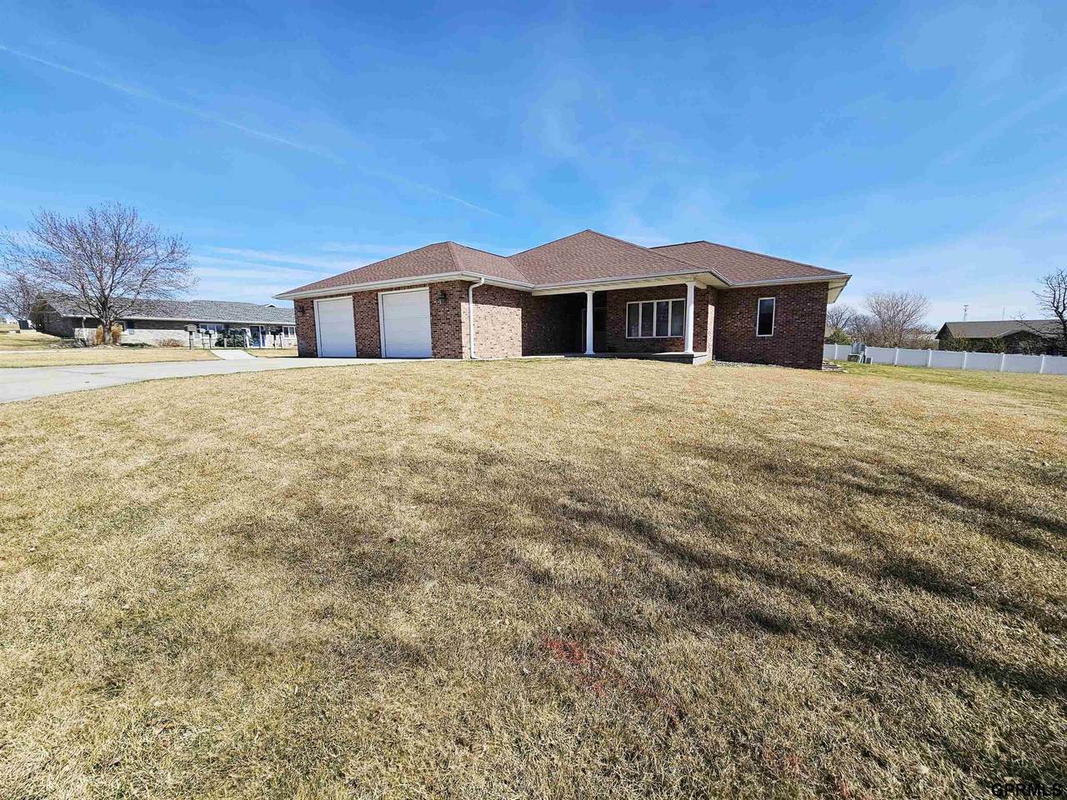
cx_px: 534
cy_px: 400
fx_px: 401
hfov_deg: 106.2
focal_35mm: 13
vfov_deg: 89.9
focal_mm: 2.2
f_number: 2.2
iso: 50
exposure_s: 1/3333
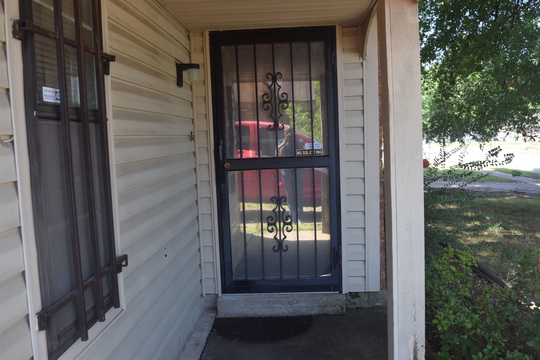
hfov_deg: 59.5
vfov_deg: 41.7
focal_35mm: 32
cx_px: 270
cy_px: 180
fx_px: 472
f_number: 7.1
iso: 400
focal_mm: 21
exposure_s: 1/200
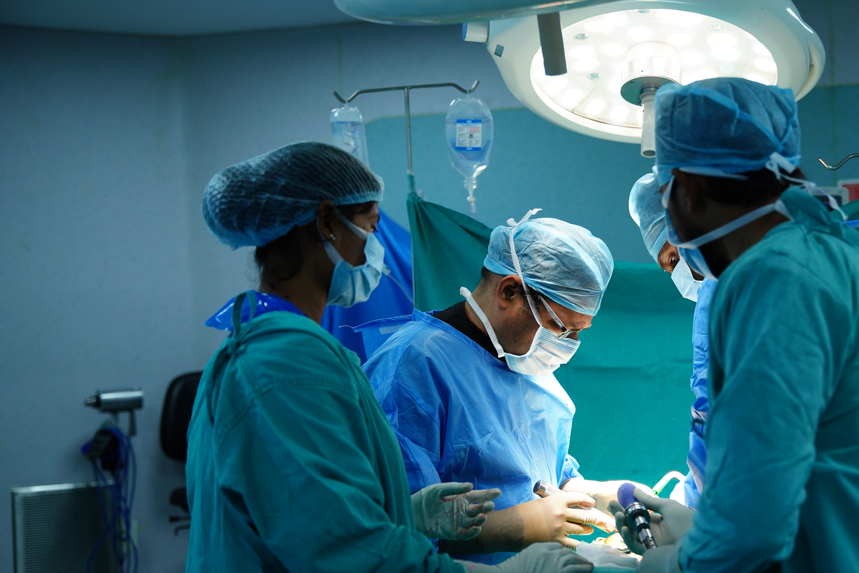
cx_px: 545
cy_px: 347
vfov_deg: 22.2
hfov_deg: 32.7
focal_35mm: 61
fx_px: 1455
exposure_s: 1/320
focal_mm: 45
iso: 500
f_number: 2.8
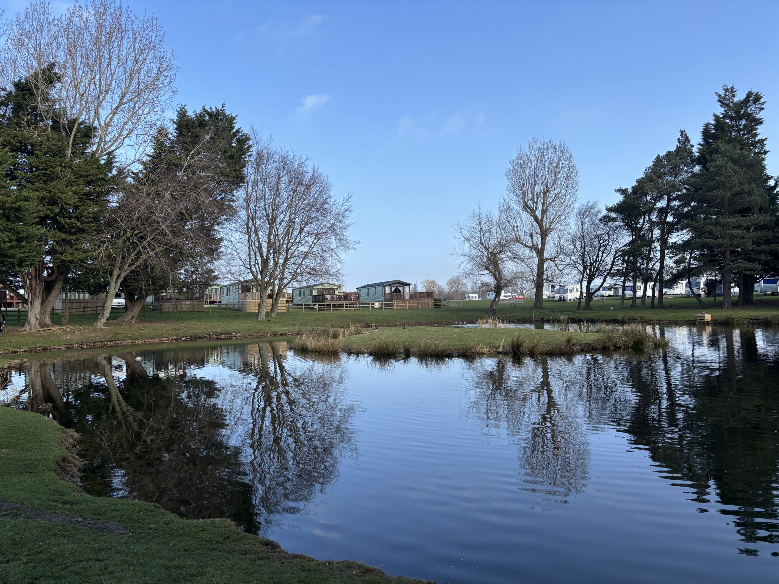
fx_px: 585
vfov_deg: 53.1
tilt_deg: +2.3
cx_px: 390
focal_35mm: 26
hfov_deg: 67.3
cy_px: 292
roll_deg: +0.7
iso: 50
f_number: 1.6
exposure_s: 1/1845
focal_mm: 5.96
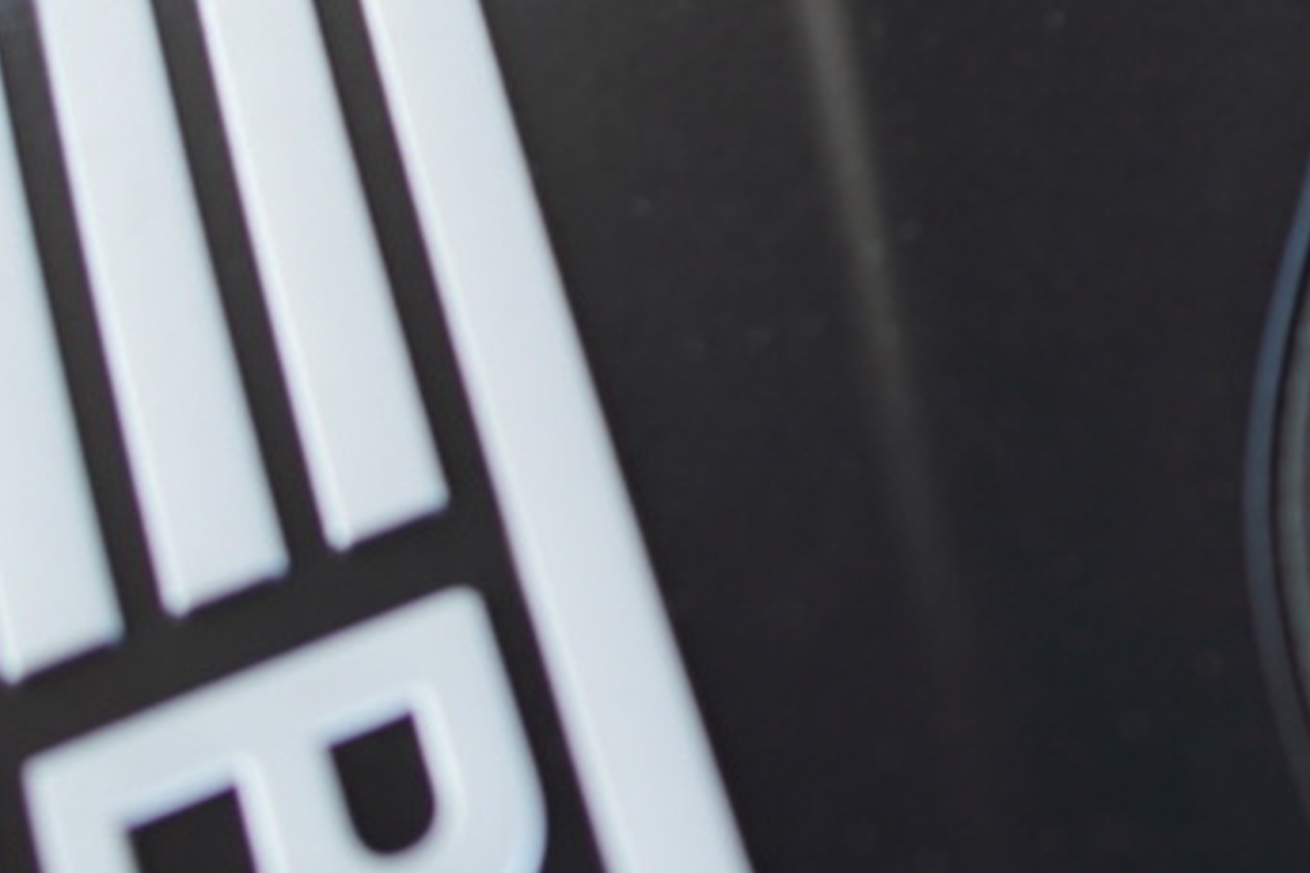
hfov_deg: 11.3
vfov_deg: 8.0
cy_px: -808
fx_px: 5967
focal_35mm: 164
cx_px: 2685
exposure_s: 1/60
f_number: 4
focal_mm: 35
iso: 160
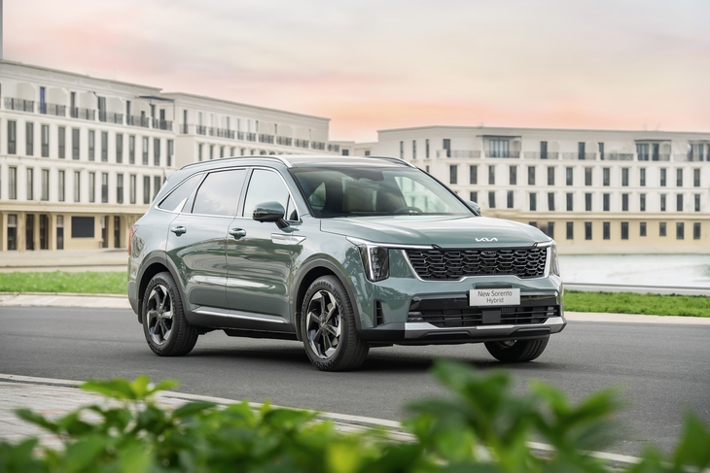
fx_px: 2170
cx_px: 355
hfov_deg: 18.6
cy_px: 236
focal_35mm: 110
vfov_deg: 12.5
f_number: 5.6
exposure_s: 1/200
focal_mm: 110
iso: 500
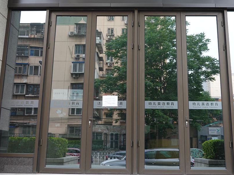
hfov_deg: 38.9
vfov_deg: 29.5
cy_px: 60
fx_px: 331
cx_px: 132
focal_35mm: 49
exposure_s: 1/40
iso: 250
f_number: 3.5
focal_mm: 12.51
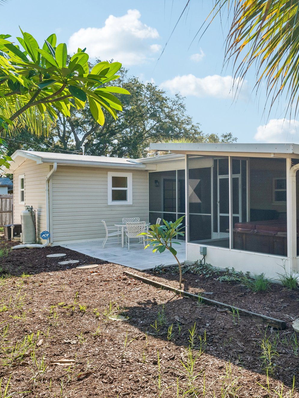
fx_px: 357
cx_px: 264
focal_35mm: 31
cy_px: 202
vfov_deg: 58.4
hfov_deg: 42.1
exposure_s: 1/800
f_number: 8
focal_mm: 21
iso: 800
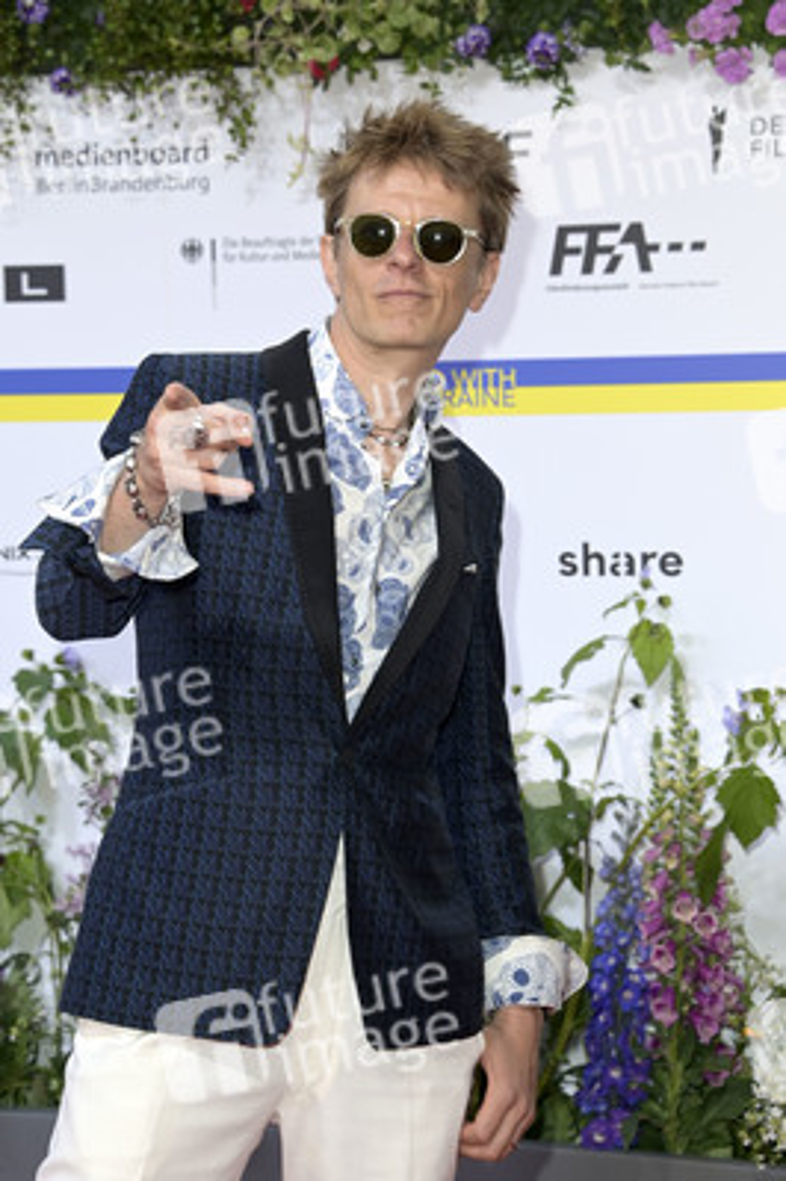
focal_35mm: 85
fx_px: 2788
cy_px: 590
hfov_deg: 16.0
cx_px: 393
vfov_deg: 23.9
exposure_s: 1/200
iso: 640
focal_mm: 85
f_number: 6.3
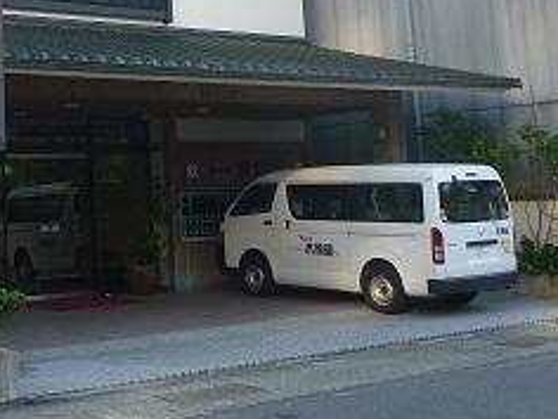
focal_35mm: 63
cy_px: 9
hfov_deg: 29.6
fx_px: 1016
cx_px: 71
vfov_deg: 22.5
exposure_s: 1/60
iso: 80
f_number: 3.3
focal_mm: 5.2
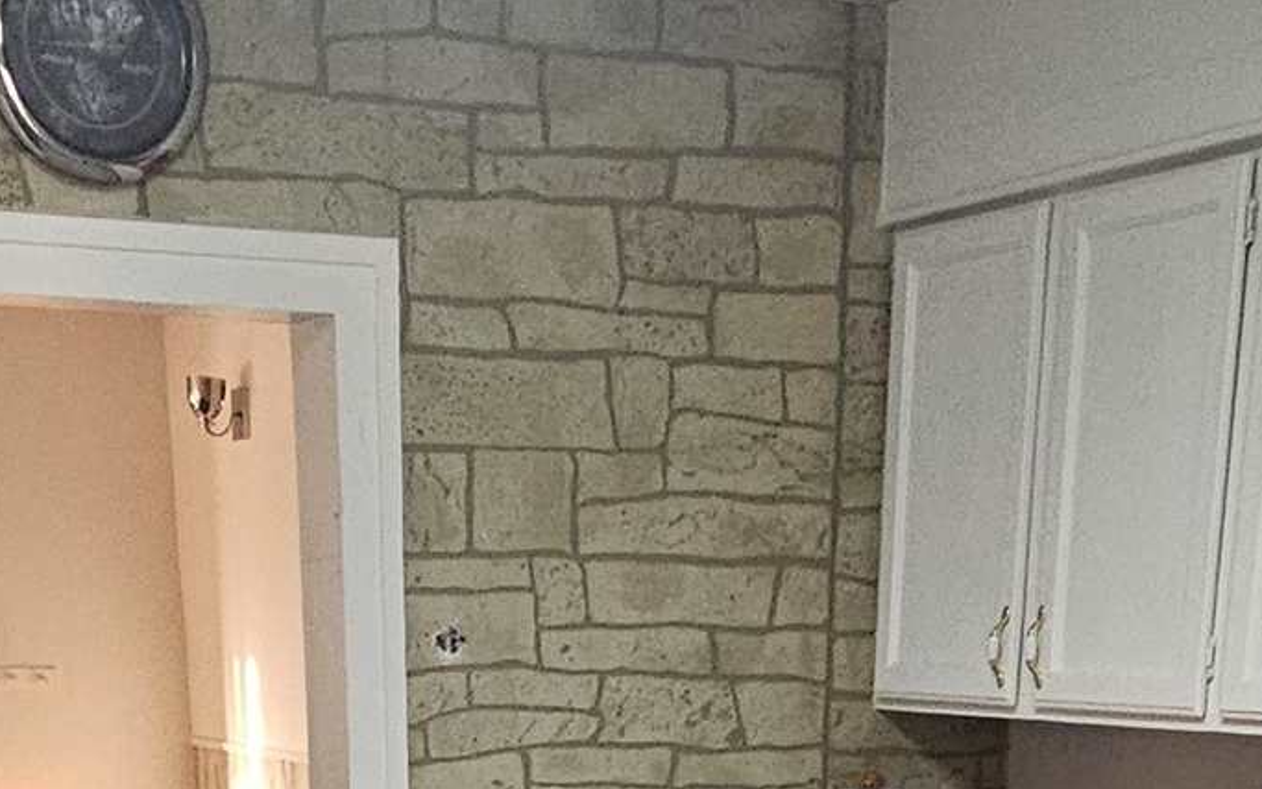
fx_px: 2133
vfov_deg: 16.1
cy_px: 1593
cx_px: 551
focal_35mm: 62
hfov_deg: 32.9
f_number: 2.2
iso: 400
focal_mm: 2.2
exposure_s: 1/60
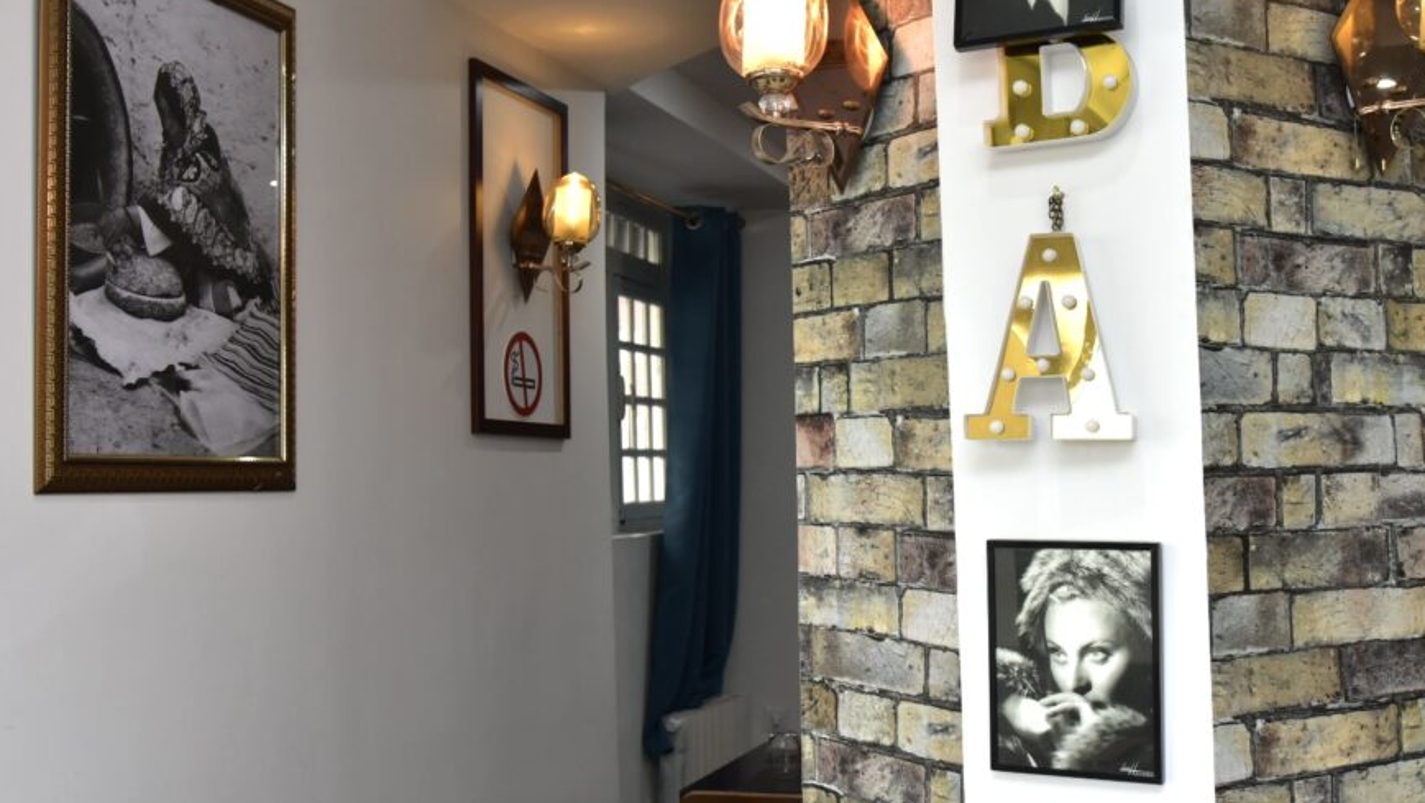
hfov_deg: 48.2
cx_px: 811
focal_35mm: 42
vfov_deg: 28.4
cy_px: 360
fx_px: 1588
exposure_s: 1/160
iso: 1600
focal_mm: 34
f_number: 6.3
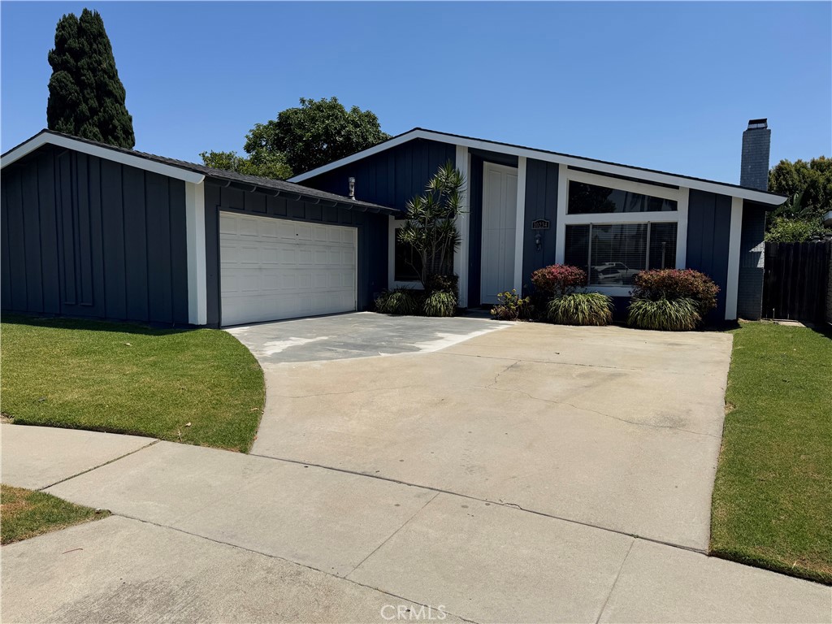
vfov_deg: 56.8
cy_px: 312
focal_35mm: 24
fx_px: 577
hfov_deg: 71.6
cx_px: 416
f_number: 1.78
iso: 80
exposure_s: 1/7937
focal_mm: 6.76
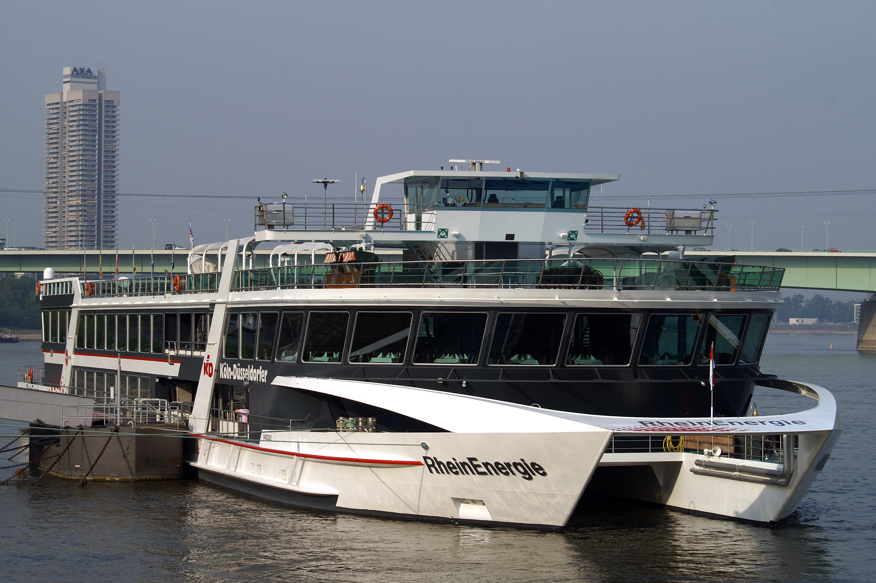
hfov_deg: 19.5
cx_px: 438
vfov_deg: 13.0
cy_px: 292
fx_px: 2553
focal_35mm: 105
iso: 100
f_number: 10
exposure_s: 1/200
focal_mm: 70
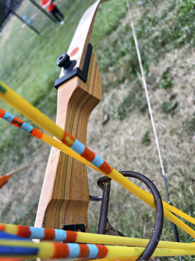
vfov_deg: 67.3
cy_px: 130
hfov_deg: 53.1
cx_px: 98
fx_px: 195
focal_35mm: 26
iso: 50
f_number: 1.5
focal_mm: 5.7
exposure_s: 1/350
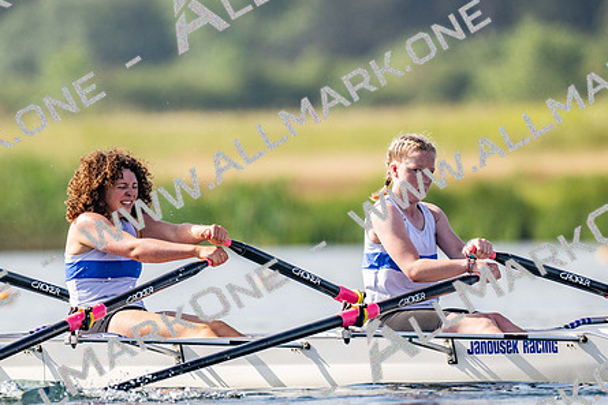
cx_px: 249
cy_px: 254
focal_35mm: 782
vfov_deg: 1.8
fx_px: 13211
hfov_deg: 2.6
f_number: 5.6
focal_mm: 600
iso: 280
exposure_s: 1/2500
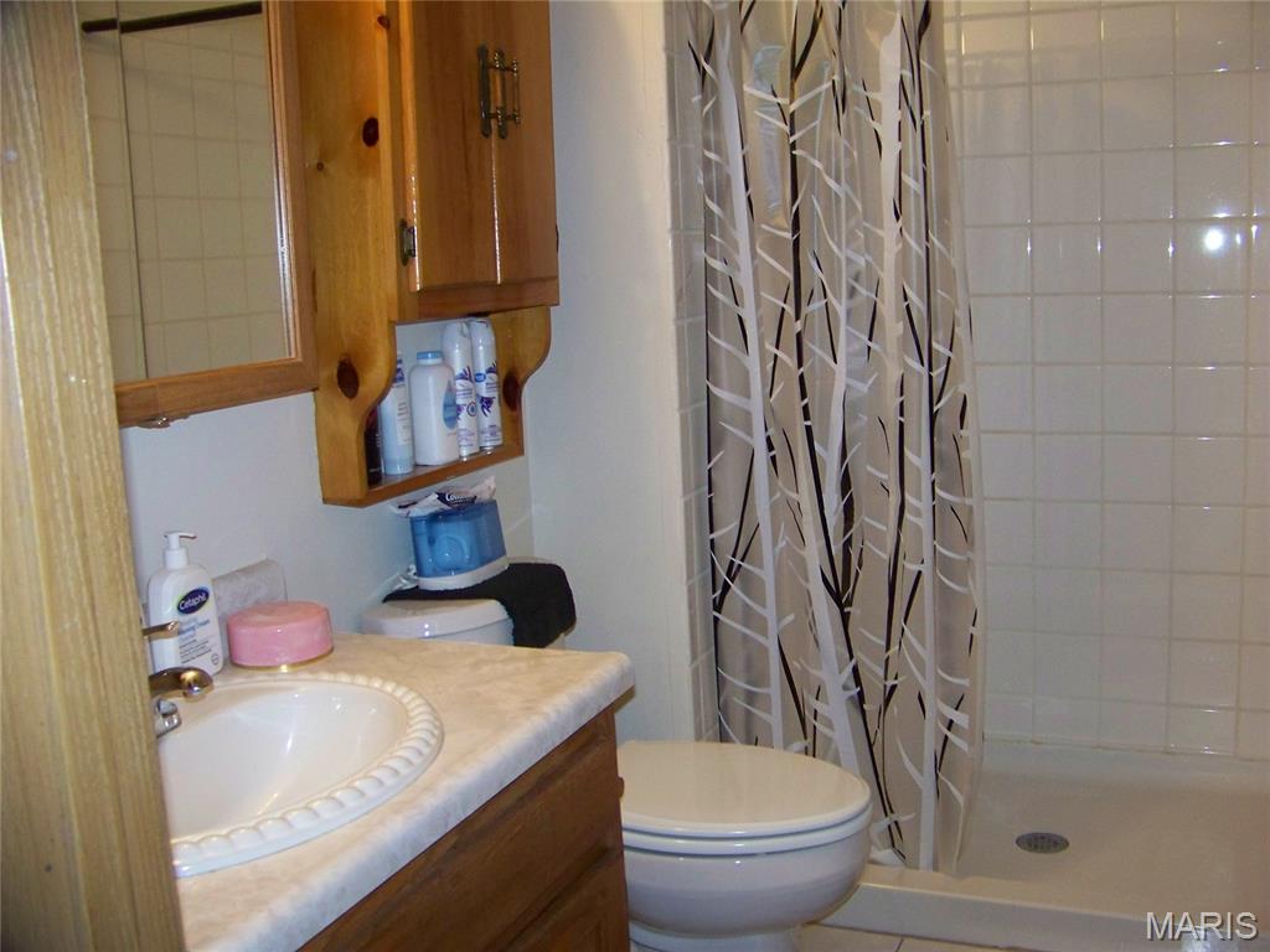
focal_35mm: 36
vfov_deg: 39.7
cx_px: 635
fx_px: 1321
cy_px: 476
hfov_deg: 51.4
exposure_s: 1/30
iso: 200
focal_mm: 5.85
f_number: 2.8
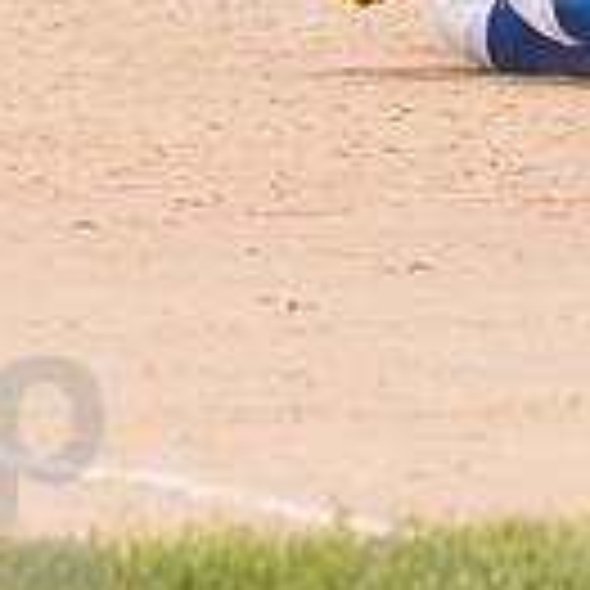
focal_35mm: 1132
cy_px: -149
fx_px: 21829
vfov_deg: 1.5
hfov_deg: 1.5
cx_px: 604
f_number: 5.6
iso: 320
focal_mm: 200
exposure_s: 1/1600
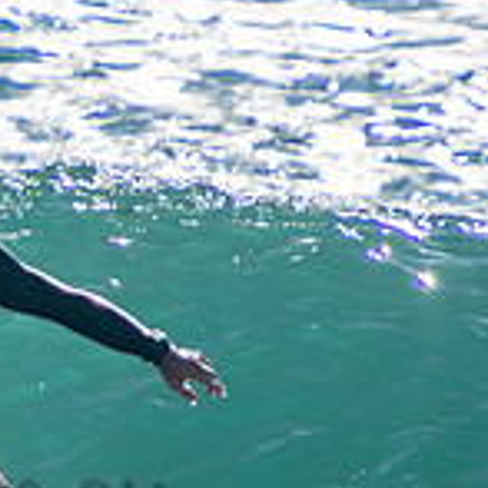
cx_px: -186
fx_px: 25679
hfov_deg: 1.1
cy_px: 466
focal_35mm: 1610
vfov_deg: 1.1
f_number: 5.6
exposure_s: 1/1600
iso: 220
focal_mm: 320
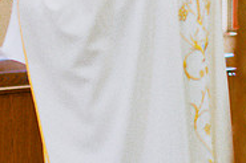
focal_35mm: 257
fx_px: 1755
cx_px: -126
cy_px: 48
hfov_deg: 7.9
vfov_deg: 5.3
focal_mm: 55
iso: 2000
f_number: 1.8
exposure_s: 1/200
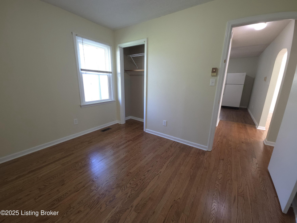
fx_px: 112
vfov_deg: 89.9
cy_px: 112
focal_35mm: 13
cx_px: 148
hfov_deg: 106.2
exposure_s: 1/30
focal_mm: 2.2
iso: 160
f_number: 2.2
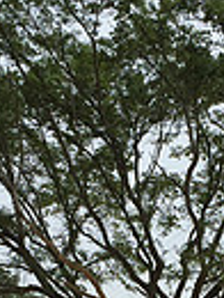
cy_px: 383
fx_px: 1109
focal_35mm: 129
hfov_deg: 11.5
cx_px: 173
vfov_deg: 14.6
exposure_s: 1/2639
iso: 32
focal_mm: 4.15
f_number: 2.2
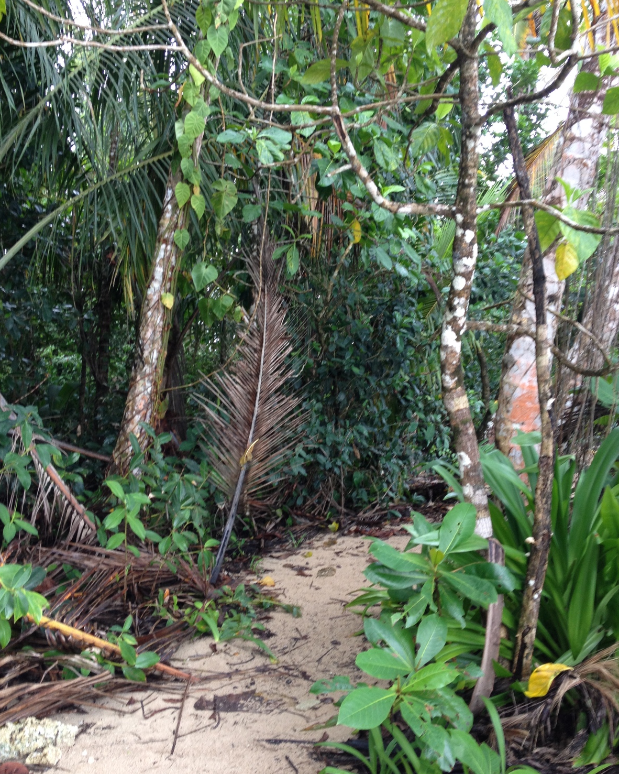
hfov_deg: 40.1
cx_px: 309
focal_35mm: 37
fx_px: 847
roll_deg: +1.7
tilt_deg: -1.4
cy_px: 379
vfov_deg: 49.1
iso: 50
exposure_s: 1/24
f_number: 2.4
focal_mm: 4.28
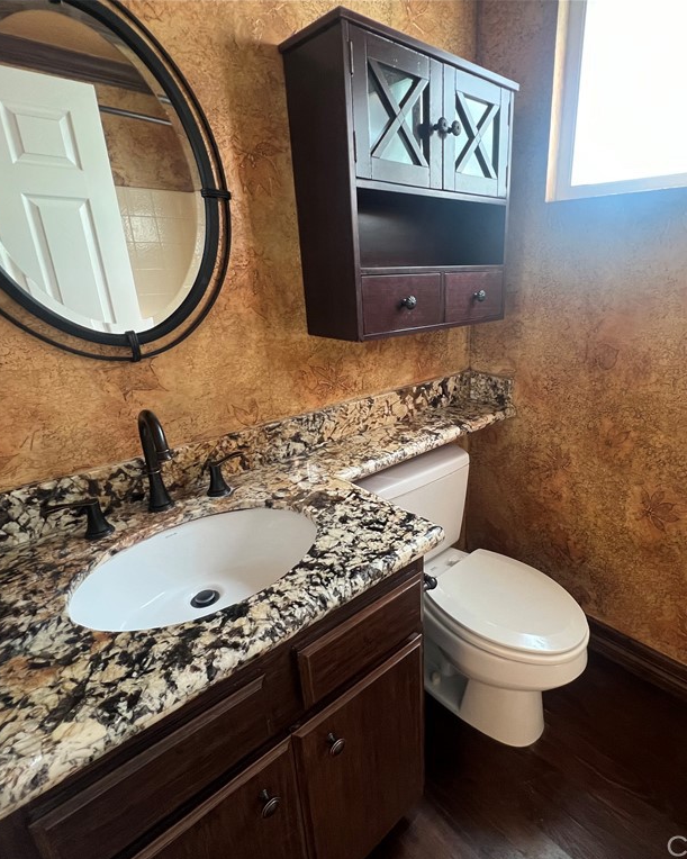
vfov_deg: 89.6
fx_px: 432
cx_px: 417
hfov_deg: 76.0
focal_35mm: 17
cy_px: 431
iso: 200
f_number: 1.8
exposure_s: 1/60
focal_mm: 1.57
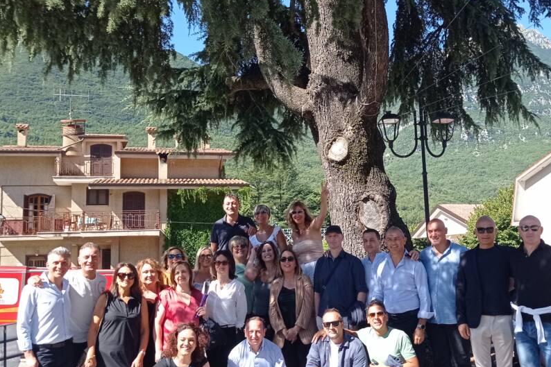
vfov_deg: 30.5
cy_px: 185
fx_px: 673
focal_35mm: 44
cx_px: 327
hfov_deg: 44.3
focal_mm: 4.74
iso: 105
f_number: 1.79
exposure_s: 1/1314
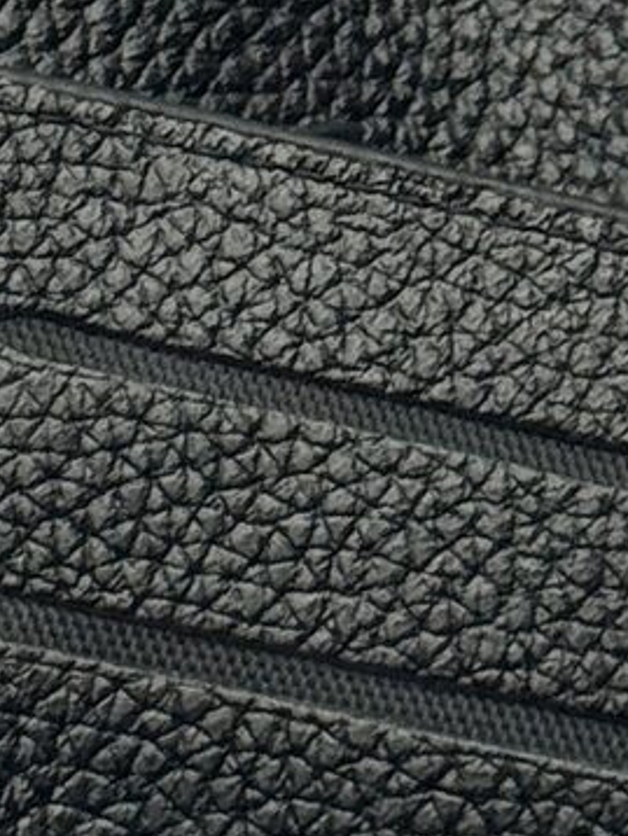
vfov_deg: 5.9
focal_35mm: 335
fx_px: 8094
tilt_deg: -40.9
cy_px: -42
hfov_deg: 4.4
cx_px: 596
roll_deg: +3.9
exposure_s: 1/381
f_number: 1.78
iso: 64
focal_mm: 6.76
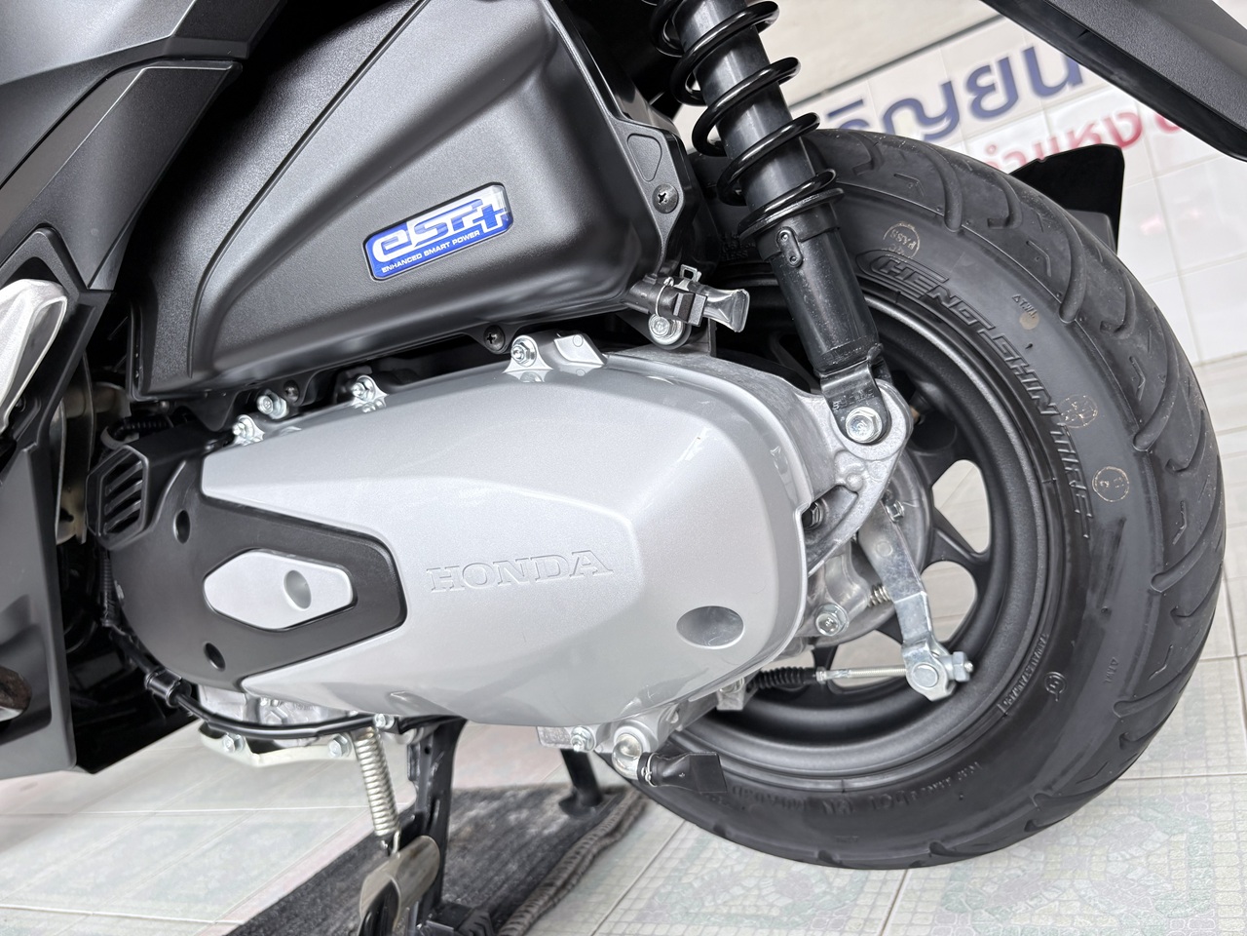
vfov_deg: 53.1
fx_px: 937
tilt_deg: -4.3
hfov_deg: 67.3
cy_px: 468
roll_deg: +16.3
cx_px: 624
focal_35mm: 26
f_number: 1.6
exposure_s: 1/122
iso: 64
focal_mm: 5.96
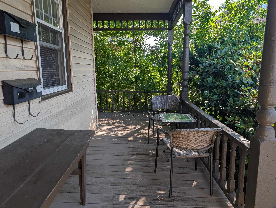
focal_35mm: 24
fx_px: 192
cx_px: 138
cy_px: 104
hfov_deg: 71.5
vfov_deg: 56.9
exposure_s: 1/157
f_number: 1.68
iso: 20
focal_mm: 6.9
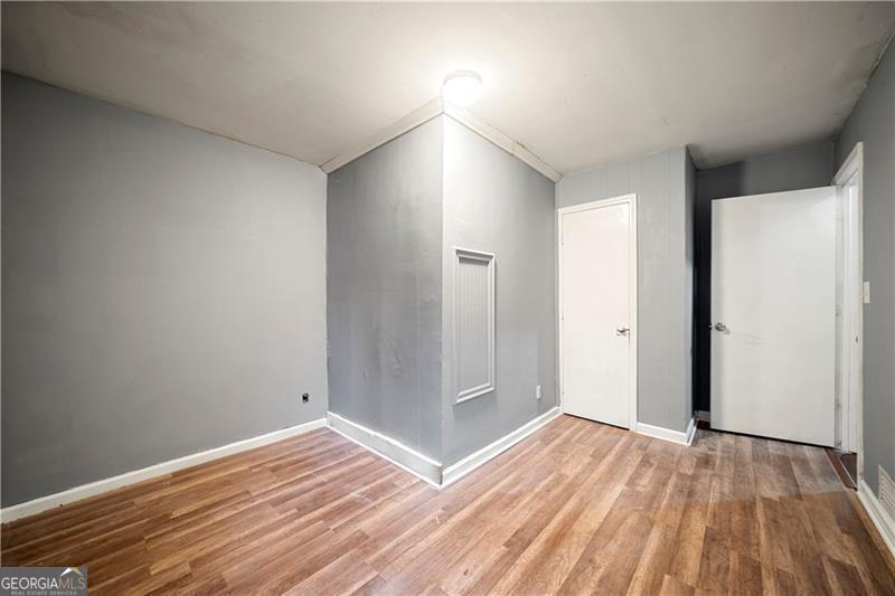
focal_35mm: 13
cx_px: 448
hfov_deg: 108.3
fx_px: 323
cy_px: 298
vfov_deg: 85.4
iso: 320
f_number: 10
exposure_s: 2.5
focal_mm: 13
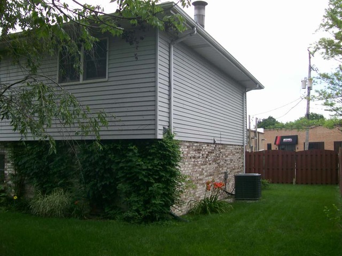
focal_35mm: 36
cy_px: 128
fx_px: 356
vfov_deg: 39.7
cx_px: 171
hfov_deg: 51.4
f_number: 2.7
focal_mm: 6
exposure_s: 1/687
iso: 80
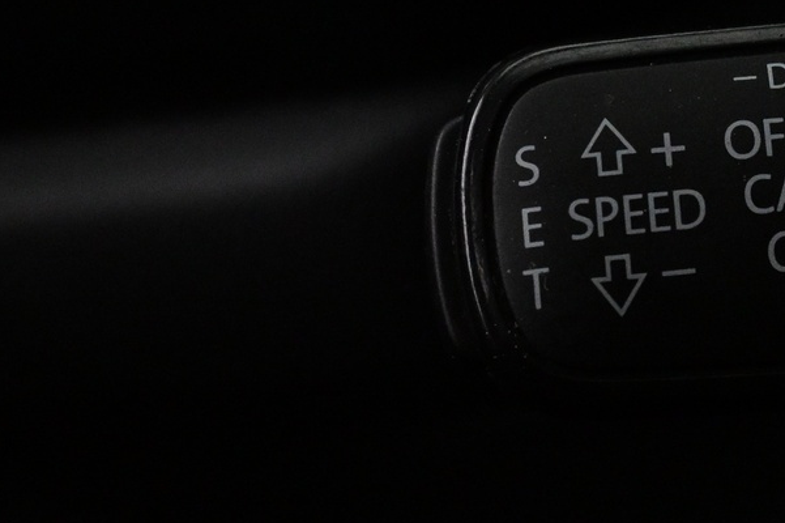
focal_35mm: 89
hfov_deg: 22.1
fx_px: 1940
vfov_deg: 15.3
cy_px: 233
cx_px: 780
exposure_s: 1/30
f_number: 5.6
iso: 4000
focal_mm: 22
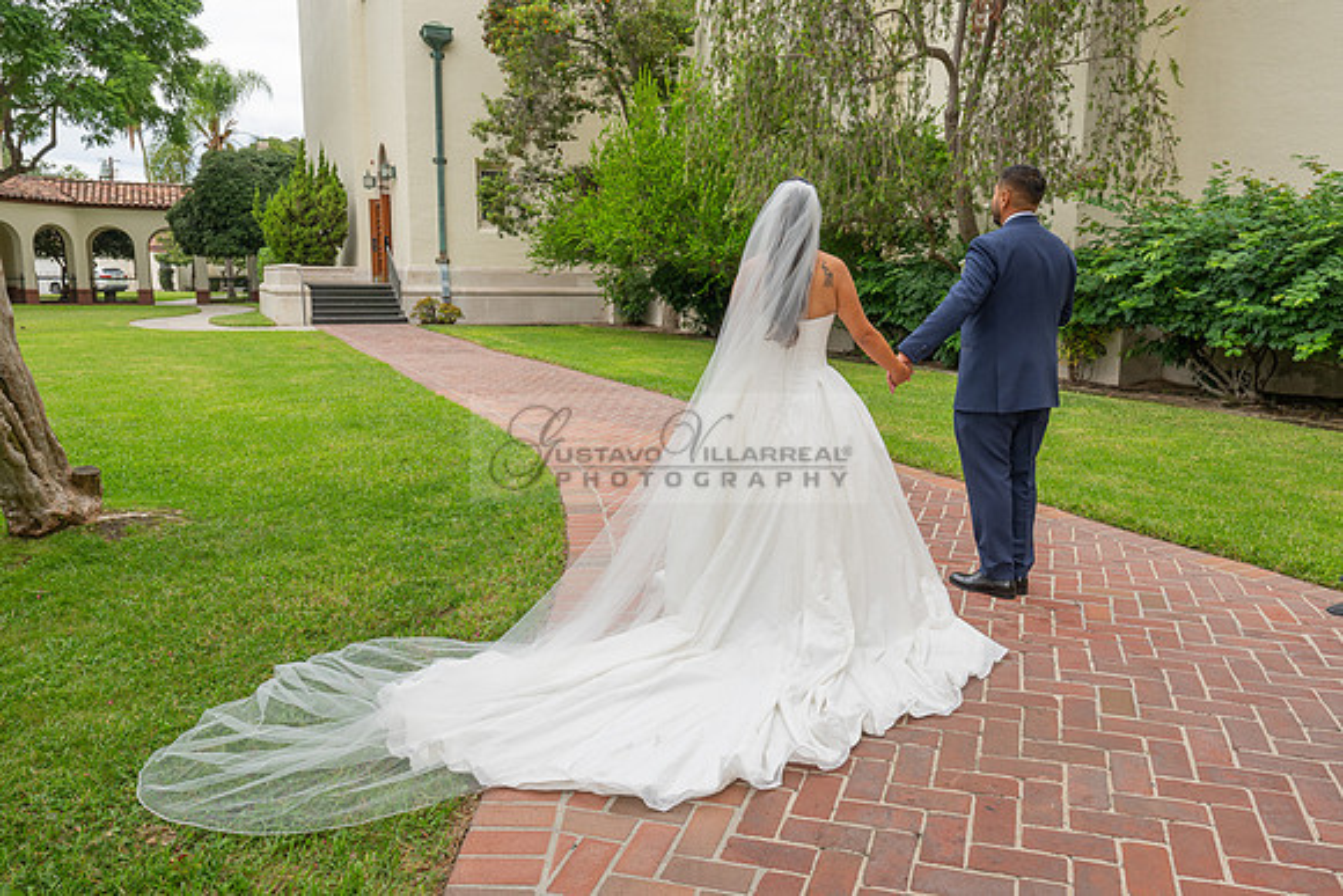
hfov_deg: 69.5
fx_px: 966
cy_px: 432
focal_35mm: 26
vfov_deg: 49.7
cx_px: 723
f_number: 5.6
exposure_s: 1/200
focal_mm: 24
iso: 200
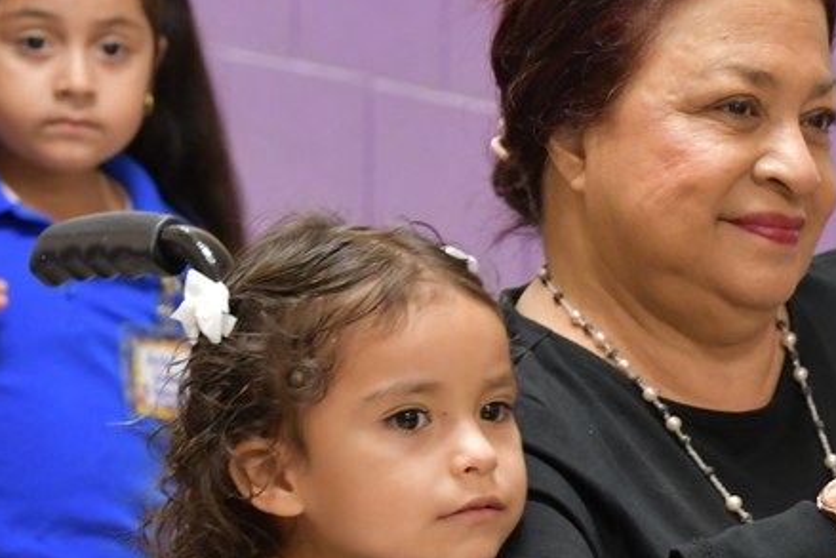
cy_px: 448
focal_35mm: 245
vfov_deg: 5.6
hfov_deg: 8.3
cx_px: 937
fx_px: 5691
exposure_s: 1/50
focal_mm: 70
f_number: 5
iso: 2500
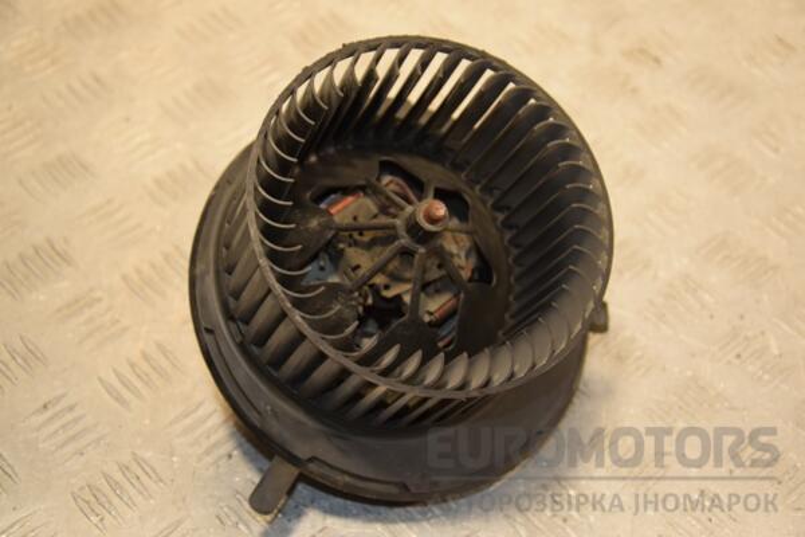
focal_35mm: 68
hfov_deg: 29.9
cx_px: 402
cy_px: 268
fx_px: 1509
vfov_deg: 20.2
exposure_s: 1/160
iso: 800
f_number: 4.8
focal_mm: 45
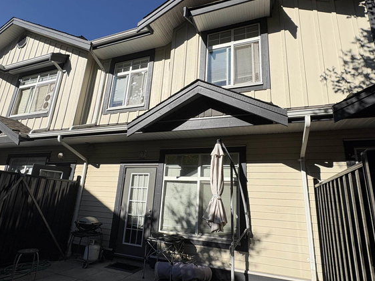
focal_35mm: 20
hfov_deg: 81.7
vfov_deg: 66.0
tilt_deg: +15.9
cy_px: 143
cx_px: 187
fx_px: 217
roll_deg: -2.8
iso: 50
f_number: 2.2
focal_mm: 2.22
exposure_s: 1/3546
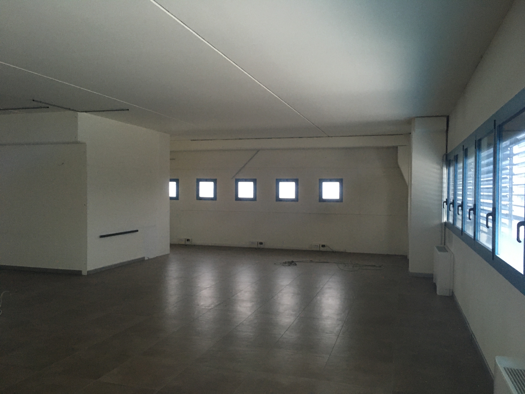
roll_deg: -0.4
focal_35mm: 29
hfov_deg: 61.7
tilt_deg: +0.4
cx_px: 262
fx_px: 440
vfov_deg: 48.2
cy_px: 197
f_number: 2.2
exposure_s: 1/33
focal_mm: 4.15
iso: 200
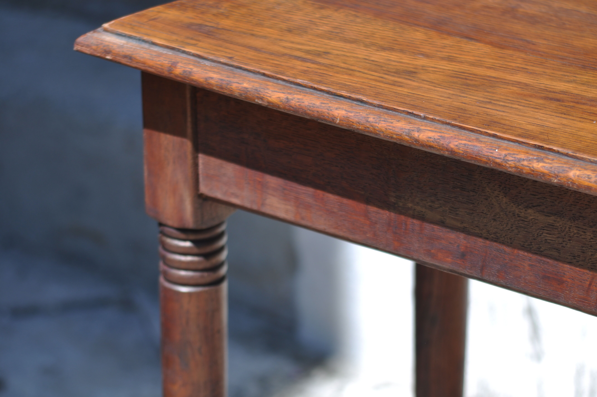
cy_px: 198
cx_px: 298
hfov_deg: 13.1
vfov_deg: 8.7
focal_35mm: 158
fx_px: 2609
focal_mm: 105
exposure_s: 1/400
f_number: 5
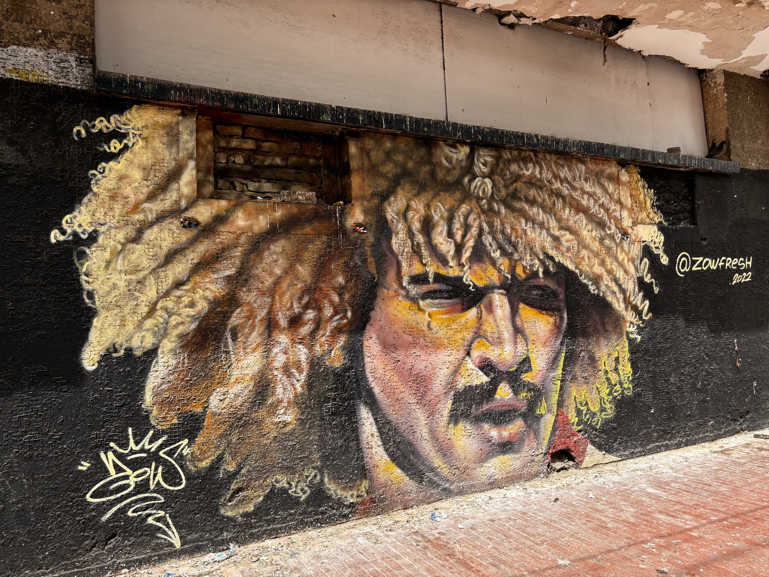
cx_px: 384
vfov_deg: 53.1
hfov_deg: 67.3
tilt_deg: +2.1
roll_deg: -2.1
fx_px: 578
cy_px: 288
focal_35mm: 26
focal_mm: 5.96
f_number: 1.6
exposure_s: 1/865
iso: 50
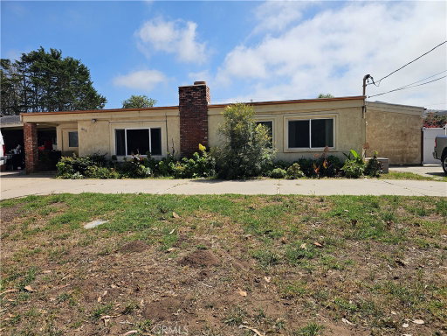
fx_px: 297
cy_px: 168
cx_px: 224
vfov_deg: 58.9
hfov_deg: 73.9
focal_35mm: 23
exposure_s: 1/1084
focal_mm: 6.3
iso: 10
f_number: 1.7
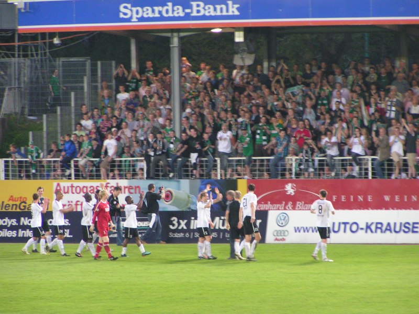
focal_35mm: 259
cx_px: 210
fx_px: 3135
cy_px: 157
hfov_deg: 7.6
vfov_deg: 5.7
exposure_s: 1/25
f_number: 3.5
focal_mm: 39.6
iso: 200
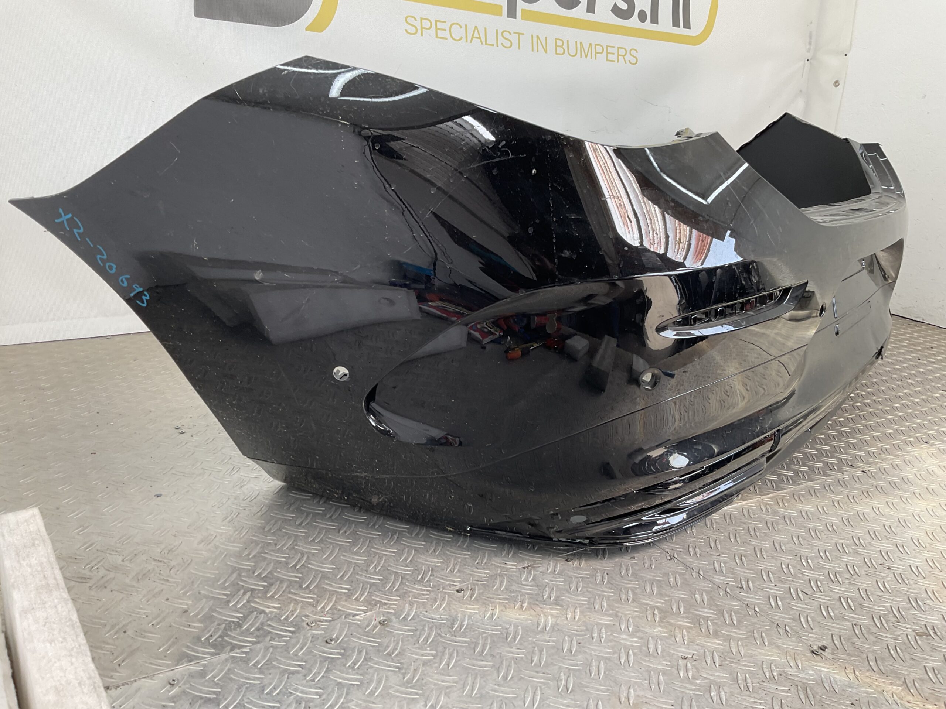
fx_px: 793
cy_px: 354
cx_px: 473
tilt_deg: -17.1
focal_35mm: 29
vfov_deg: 48.2
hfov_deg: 61.7
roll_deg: -7.6
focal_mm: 3
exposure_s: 1/100
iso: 20
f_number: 1.8
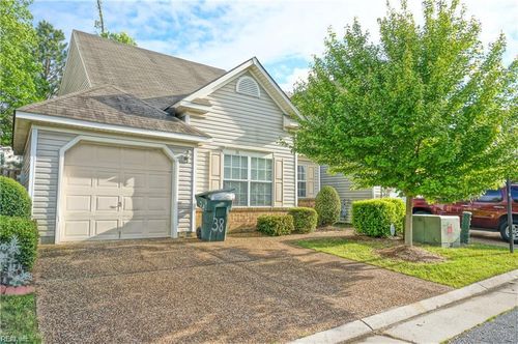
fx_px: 345
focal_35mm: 24
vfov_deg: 53.0
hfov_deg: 73.8
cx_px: 259
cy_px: 172
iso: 100
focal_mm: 16
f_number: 5.6
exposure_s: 1/100
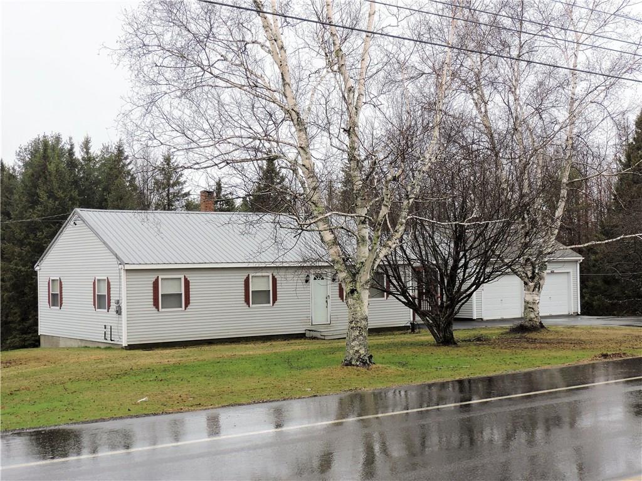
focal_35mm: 50
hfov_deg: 38.2
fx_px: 927
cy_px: 240
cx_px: 321
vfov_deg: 29.1
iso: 100
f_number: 3.6
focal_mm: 8.9
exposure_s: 1/160
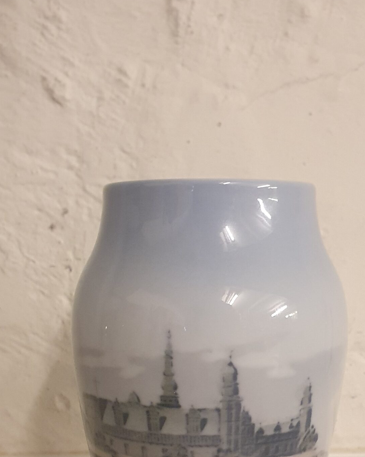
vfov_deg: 37.0
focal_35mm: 48
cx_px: 214
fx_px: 648
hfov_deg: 31.4
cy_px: 384
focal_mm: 4.32
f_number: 2.4
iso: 640
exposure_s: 1/50
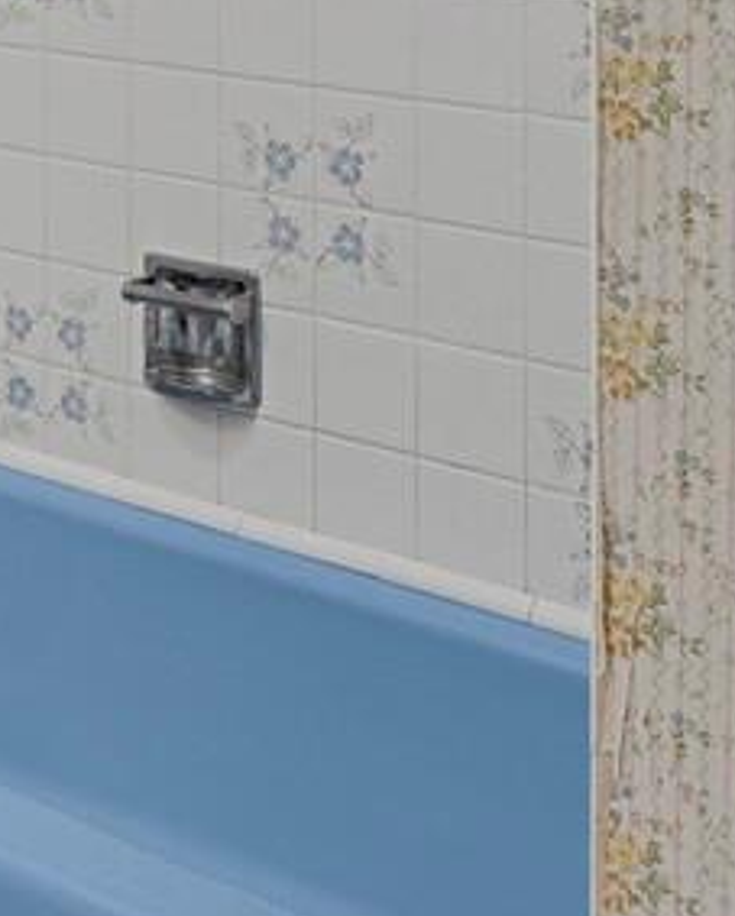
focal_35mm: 90
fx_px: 2443
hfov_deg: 15.4
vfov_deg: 19.6
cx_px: -458
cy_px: -259
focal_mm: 17
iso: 9000
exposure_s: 1/20
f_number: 8
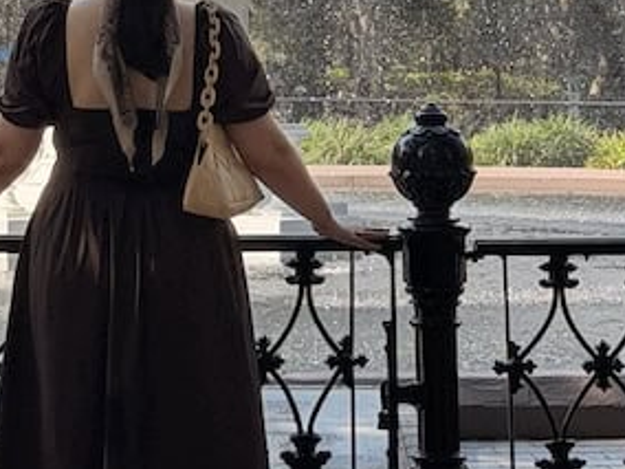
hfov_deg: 11.4
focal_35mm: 173
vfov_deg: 8.4
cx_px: 161
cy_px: -275
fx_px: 3124
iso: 64
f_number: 1.8
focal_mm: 6.8
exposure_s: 1/4098
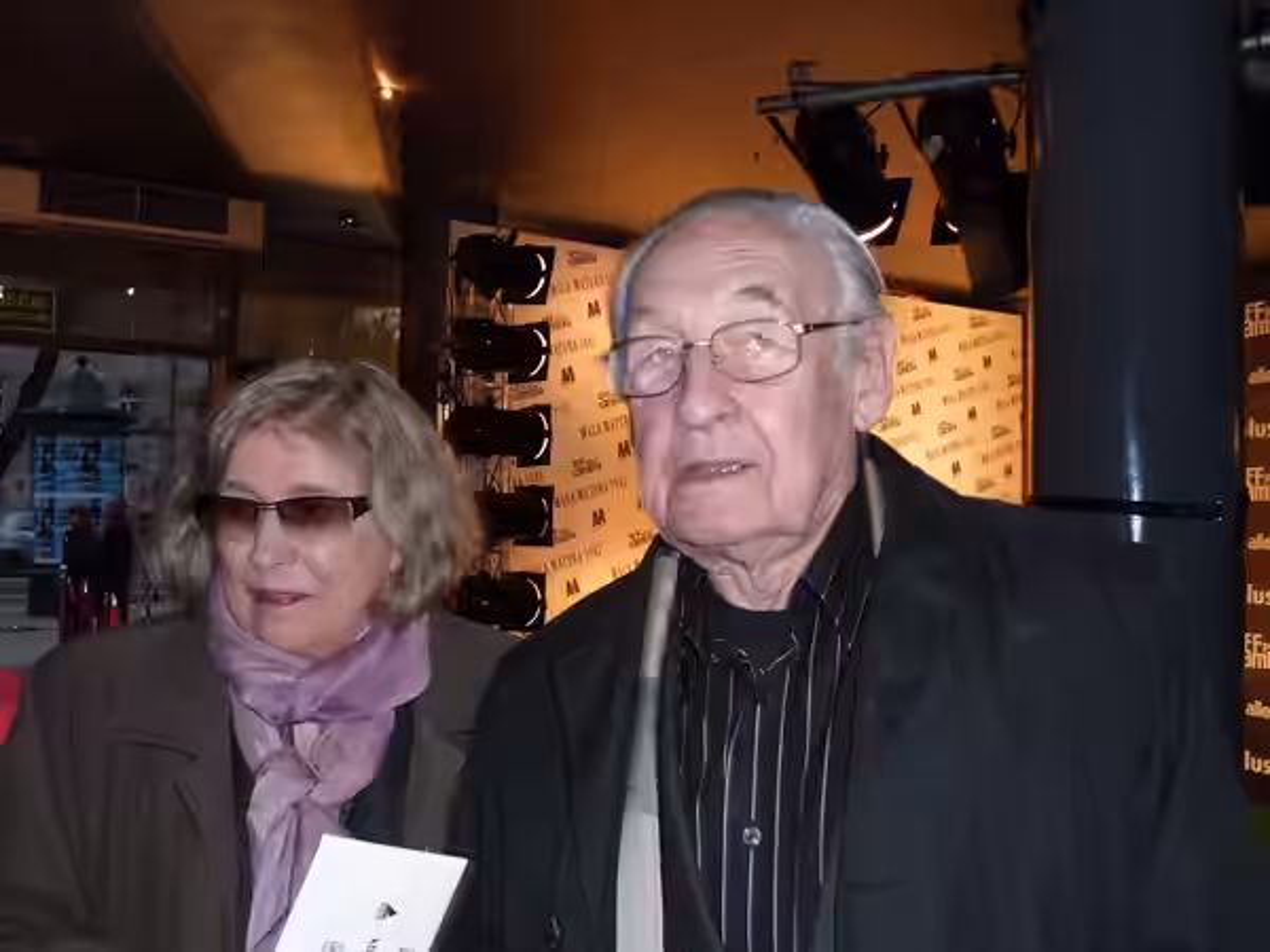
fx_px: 1247
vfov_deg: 41.8
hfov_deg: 54.0
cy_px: 476
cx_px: 635
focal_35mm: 34
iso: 80
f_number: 2.8
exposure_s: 1/45
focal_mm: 6
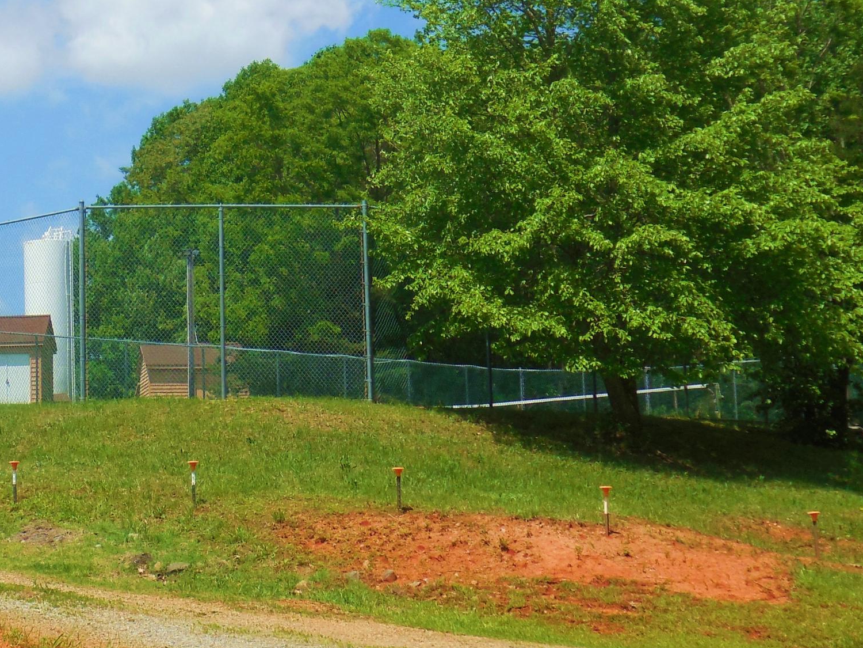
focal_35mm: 76
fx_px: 1895
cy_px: 241
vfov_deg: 19.4
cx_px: 134
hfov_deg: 25.1
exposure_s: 1/1250
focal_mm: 6.8
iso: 125
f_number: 4.2
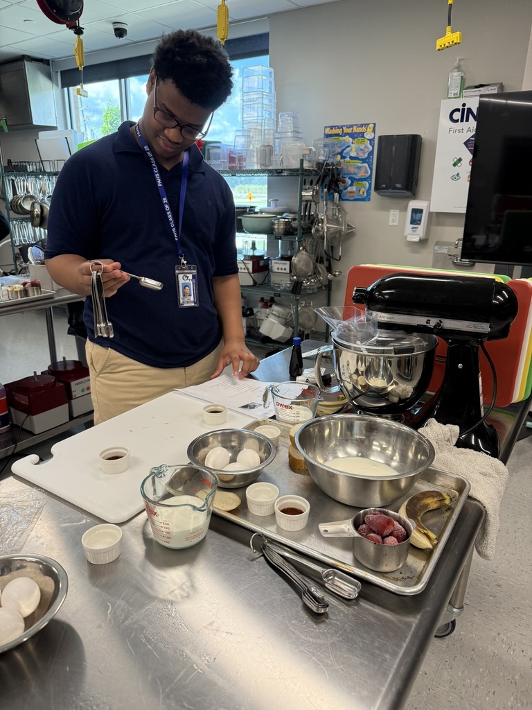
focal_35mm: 24
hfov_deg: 56.8
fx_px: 492
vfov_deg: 71.6
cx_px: 266
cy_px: 355
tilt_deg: -17.1
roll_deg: -0.4
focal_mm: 6.76
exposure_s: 1/199
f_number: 1.78
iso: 160
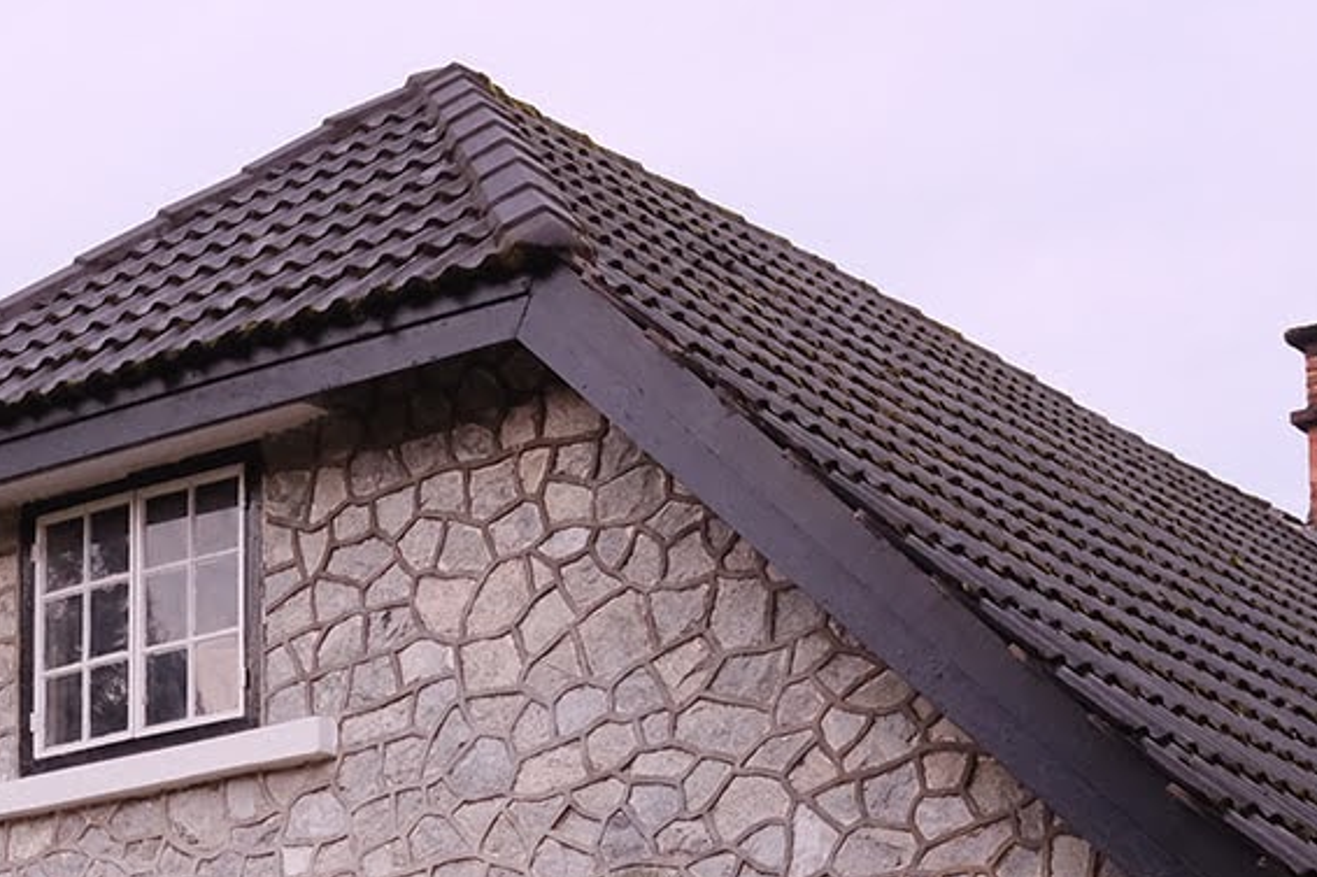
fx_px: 3620
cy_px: 1183
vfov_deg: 13.3
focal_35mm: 99
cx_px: 30
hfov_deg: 20.0
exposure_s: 1/500
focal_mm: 23
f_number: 3.2
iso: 2000
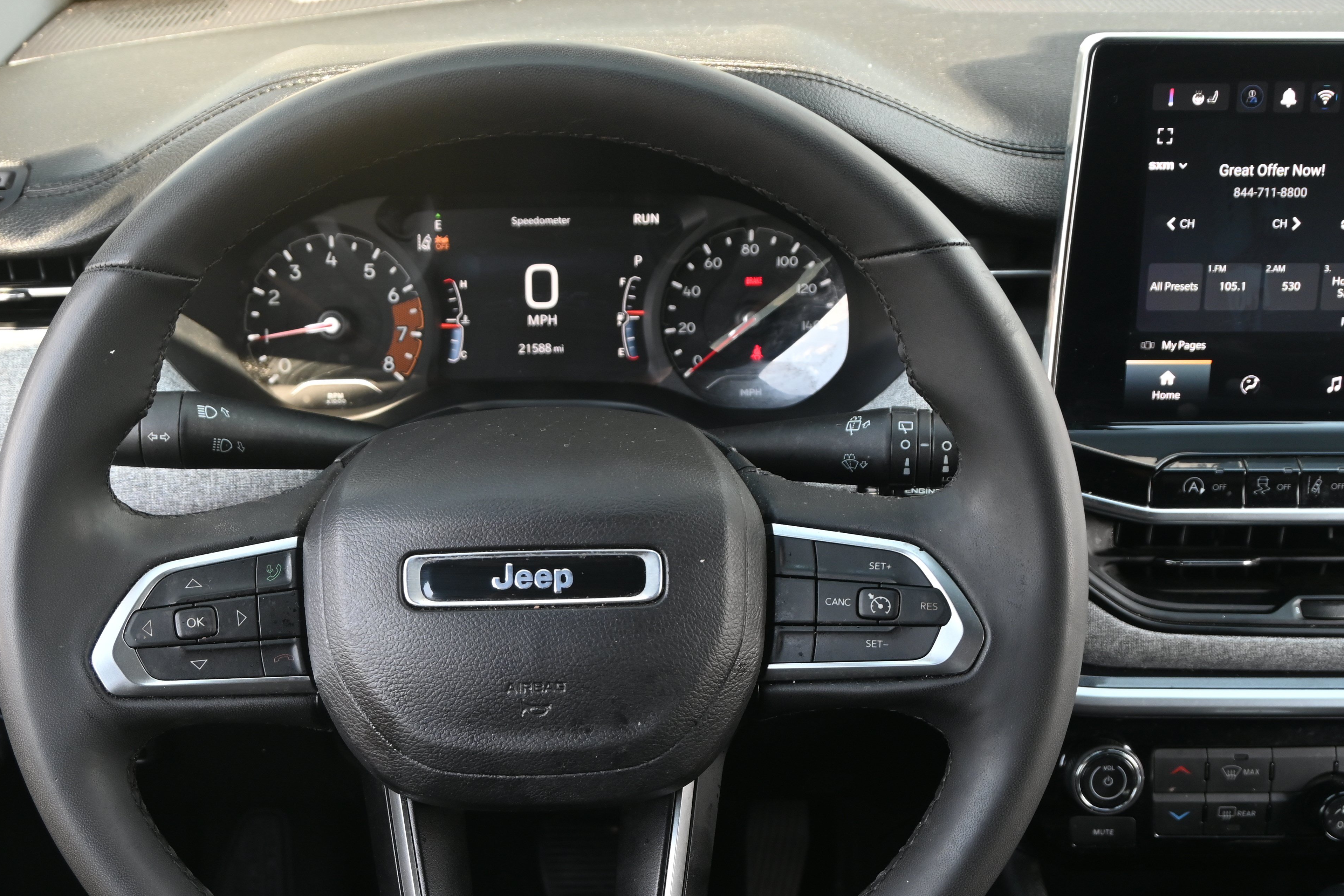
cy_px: 589
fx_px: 1707
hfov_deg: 42.8
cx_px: 545
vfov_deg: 29.2
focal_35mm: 46
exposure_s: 1/60
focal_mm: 21
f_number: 4.5
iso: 200
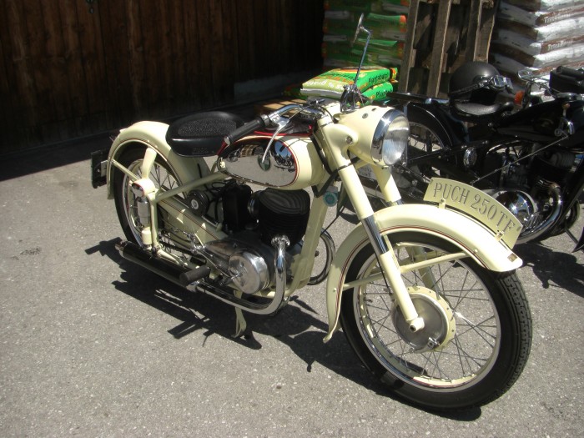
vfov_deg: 37.7
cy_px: 219
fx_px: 641
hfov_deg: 49.0
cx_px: 292
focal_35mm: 38
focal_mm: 6.3
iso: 64
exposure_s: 1/400
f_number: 4.6
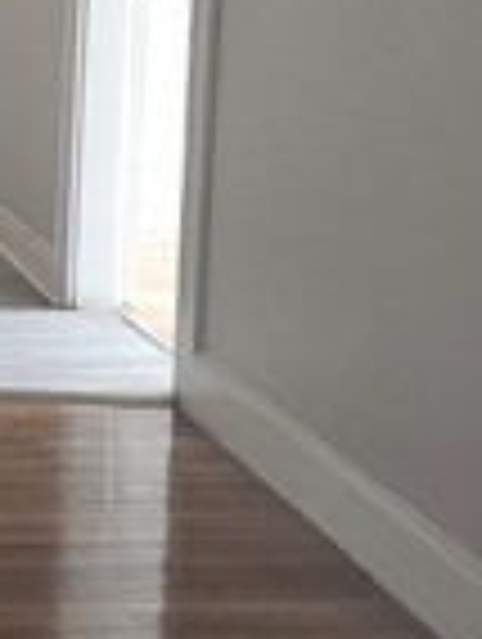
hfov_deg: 10.9
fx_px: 2295
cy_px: 153
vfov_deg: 15.8
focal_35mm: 124
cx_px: -491
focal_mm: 6.3
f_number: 1.7
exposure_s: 1/40
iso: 500
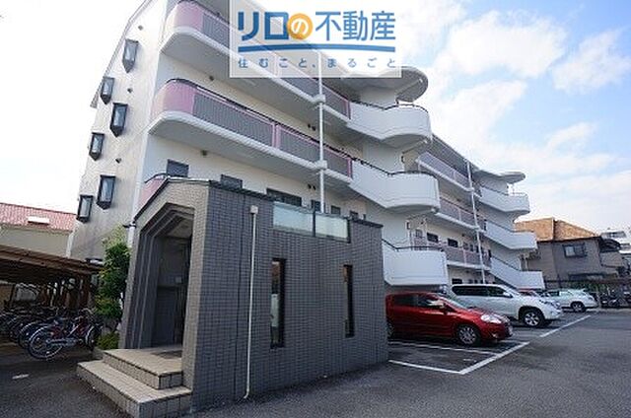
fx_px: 315
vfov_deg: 67.2
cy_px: 209
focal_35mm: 18
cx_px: 316
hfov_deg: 90.1
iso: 100
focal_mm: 12
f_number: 9
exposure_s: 1/80
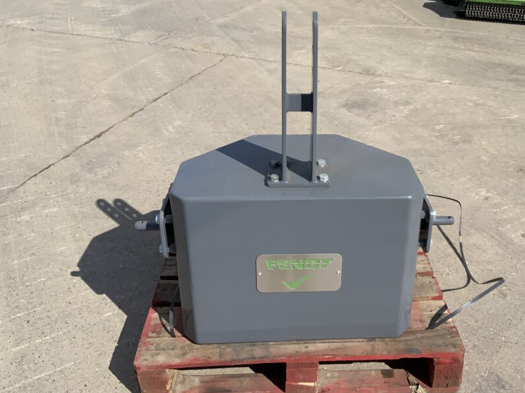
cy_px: 174
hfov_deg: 49.7
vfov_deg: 38.6
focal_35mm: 37
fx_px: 561
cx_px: 327
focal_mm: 3
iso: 20
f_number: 1.8
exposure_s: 1/2320
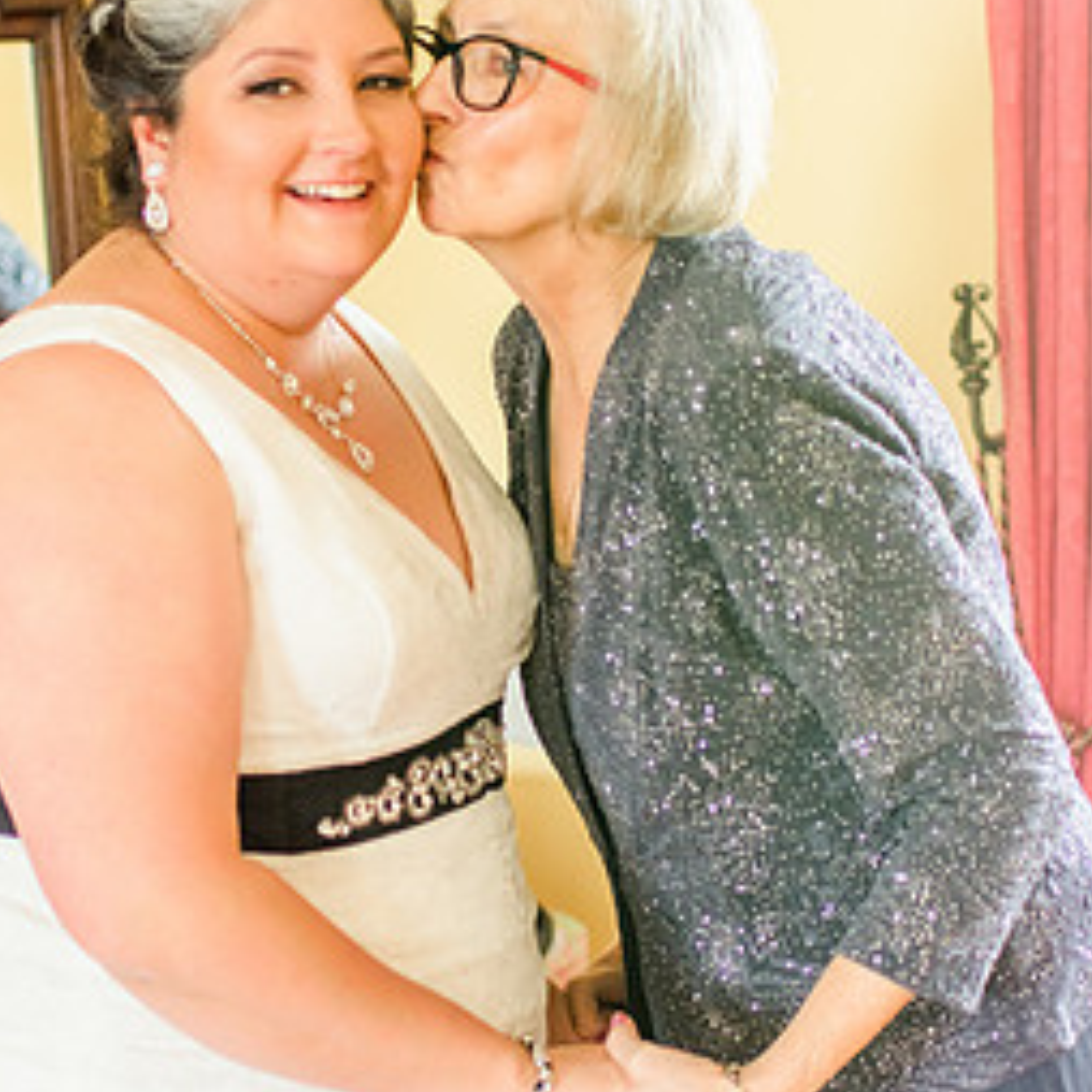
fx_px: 2820
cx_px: 598
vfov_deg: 21.9
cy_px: 589
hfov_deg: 21.9
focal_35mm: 79
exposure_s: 1/100
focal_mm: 35
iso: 800
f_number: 2
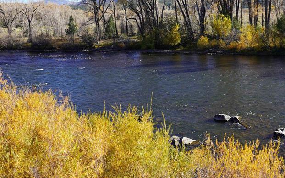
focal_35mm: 47
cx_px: 176
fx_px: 365
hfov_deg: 42.4
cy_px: 32
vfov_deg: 26.8
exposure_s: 1/125
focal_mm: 28
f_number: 8
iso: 100
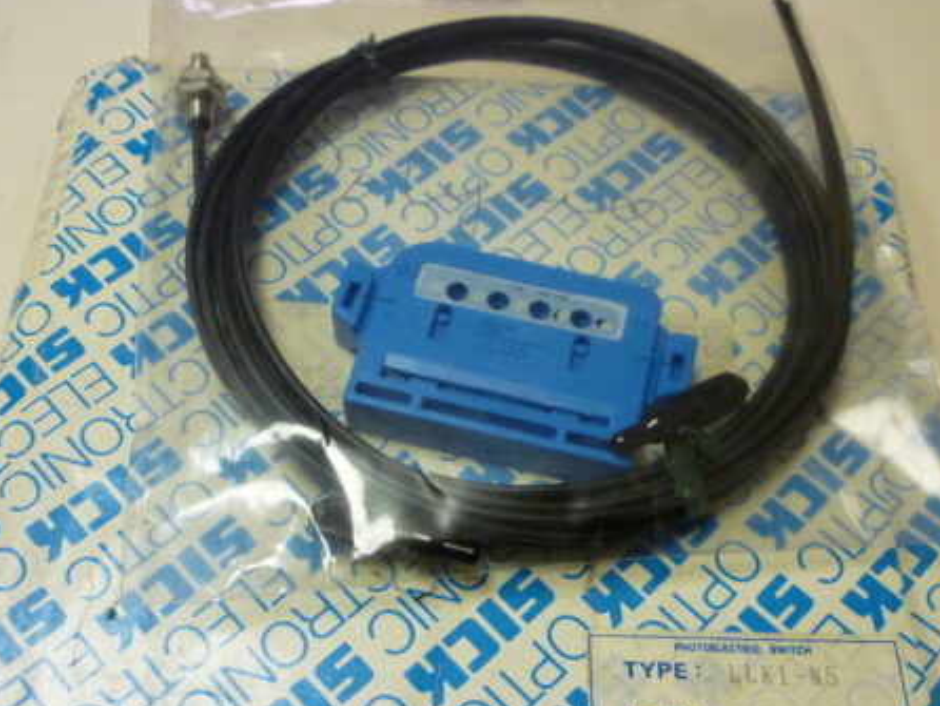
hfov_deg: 47.8
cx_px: 447
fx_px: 1060
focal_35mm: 39
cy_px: 415
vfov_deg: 36.7
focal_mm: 5.2
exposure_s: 1/30
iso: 400
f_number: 3.3
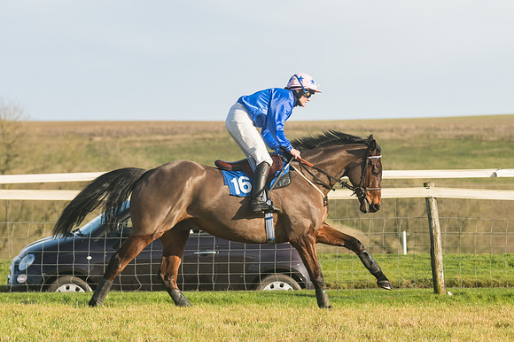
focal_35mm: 232
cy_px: 171
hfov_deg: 8.9
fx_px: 3310
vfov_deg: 5.9
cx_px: 257
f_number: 5
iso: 400
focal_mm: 155
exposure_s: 1/4000
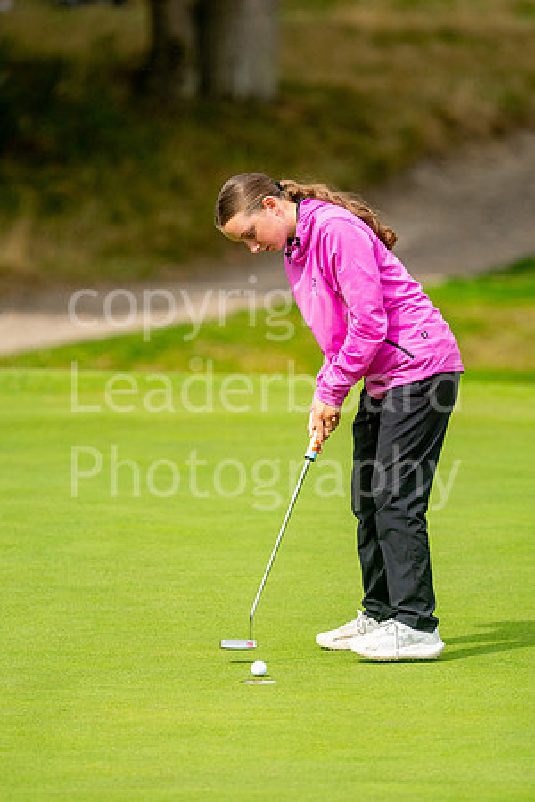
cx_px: 268
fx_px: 10030
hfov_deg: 3.1
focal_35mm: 450
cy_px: 401
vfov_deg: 4.6
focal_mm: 300
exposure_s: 1/3200
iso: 320
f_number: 4
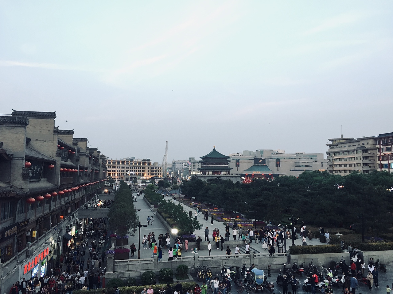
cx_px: 196
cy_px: 147
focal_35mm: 29
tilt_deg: +3.6
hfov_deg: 61.7
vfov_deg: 48.2
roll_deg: -0.6
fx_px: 329
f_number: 2.2
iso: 32
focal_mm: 4.15
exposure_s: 1/33
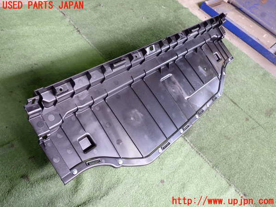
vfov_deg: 46.8
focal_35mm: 30
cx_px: 138
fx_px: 239
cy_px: 104
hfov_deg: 60.0
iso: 200
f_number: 2.3
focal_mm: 5.4
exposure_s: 1/30
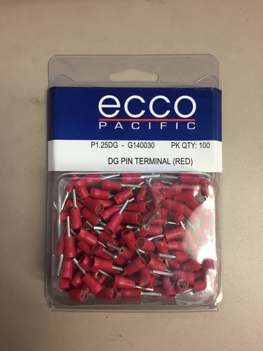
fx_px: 294
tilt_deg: -87.1
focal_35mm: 29
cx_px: 132
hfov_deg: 48.2
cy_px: 176
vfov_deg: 61.7
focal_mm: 4.15
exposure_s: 1/33
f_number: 2.2
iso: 100
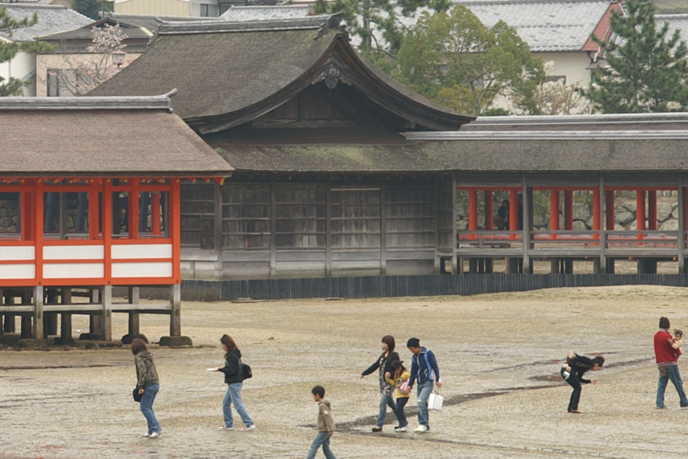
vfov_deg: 4.7
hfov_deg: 7.0
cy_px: 167
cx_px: -51
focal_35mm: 294
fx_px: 5624
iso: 100
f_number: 6.3
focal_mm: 75
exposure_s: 1/125
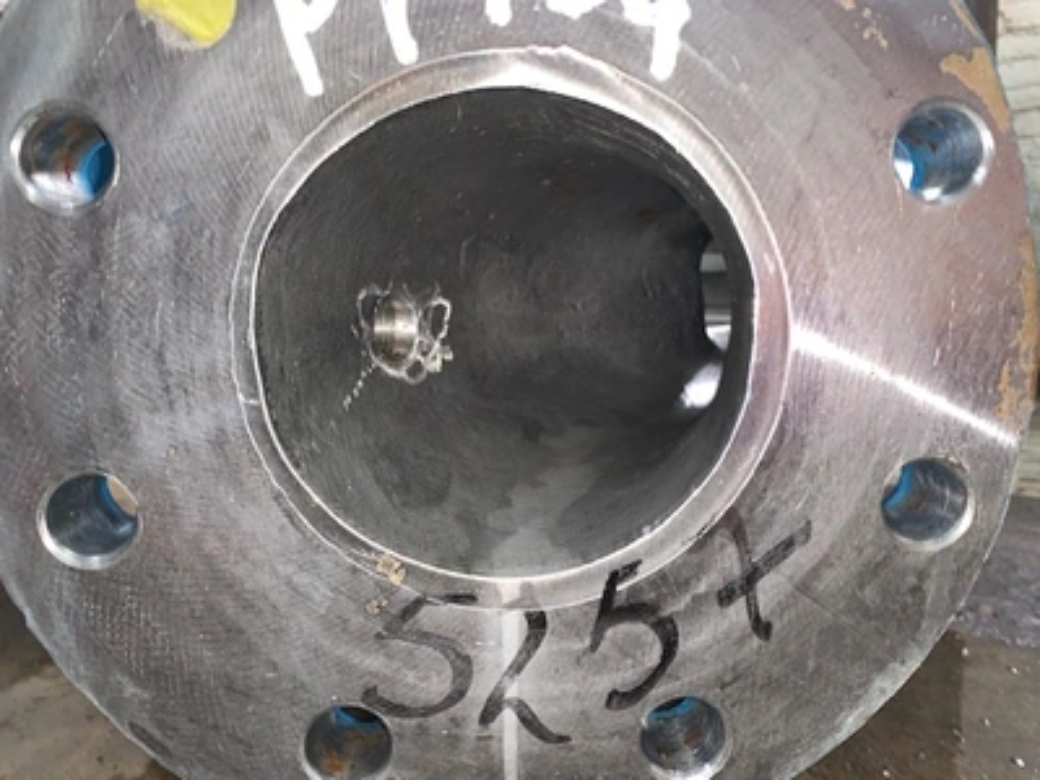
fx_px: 781
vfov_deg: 53.1
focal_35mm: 26
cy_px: 390
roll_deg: +0.5
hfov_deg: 67.3
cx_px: 520
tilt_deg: -5.5
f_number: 1.8
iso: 25
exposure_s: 1/7
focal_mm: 4.25
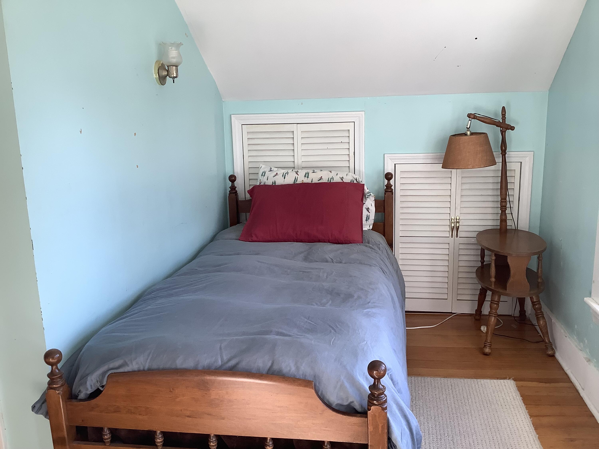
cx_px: 300
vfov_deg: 45.4
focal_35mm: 31
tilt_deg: -12.9
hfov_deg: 58.4
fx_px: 536
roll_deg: +0.9
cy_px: 224
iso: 50
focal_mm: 3.3
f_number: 2.4
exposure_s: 1/60
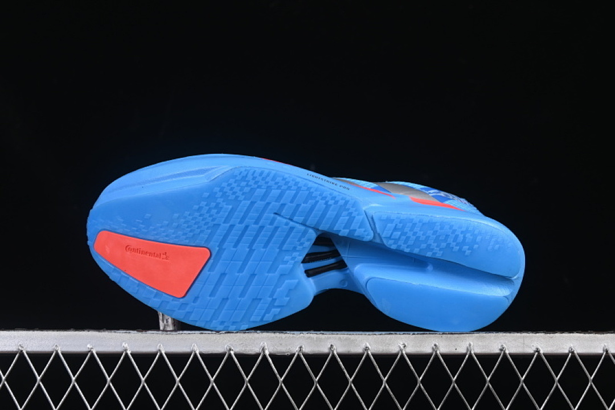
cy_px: 205
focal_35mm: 75
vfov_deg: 18.2
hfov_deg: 27.0
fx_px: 1281
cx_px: 308
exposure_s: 1/60
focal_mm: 50
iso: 160
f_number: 7.1
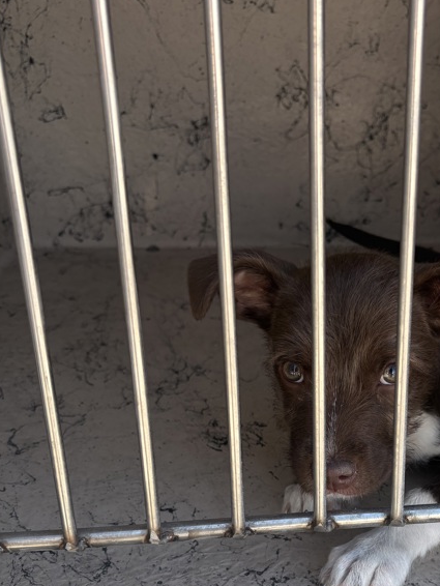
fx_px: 796
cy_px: 418
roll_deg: -1.3
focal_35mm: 47
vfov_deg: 39.6
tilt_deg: -25.1
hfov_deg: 30.1
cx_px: 355
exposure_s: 1/381
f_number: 1.6
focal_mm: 5.96
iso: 50
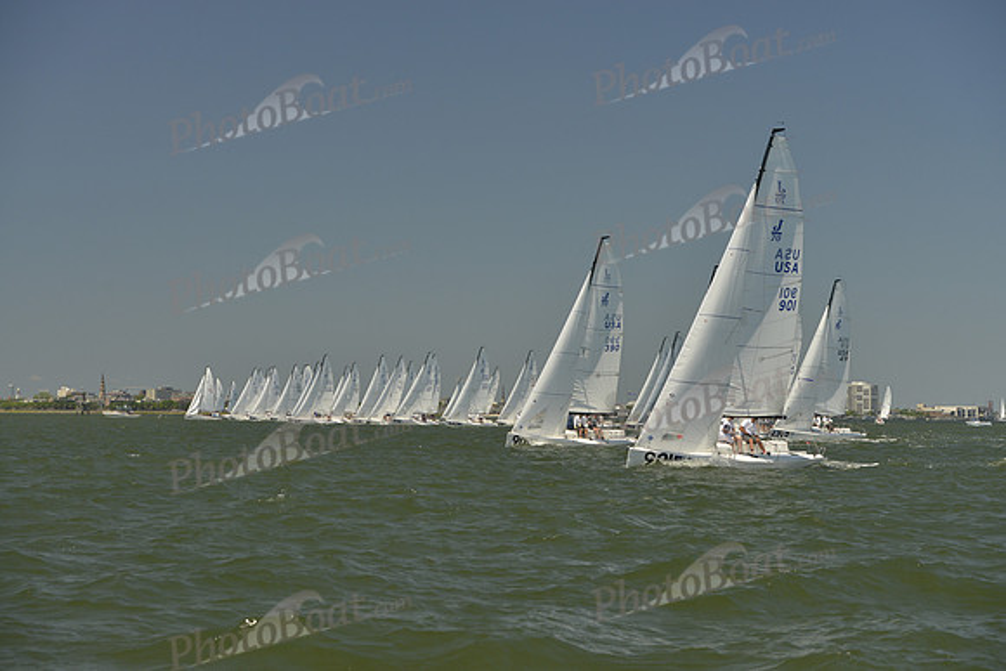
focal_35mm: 70
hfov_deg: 28.8
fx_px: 1956
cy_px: 336
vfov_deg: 19.5
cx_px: 503
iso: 280
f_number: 6.3
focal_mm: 70
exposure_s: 1/1000
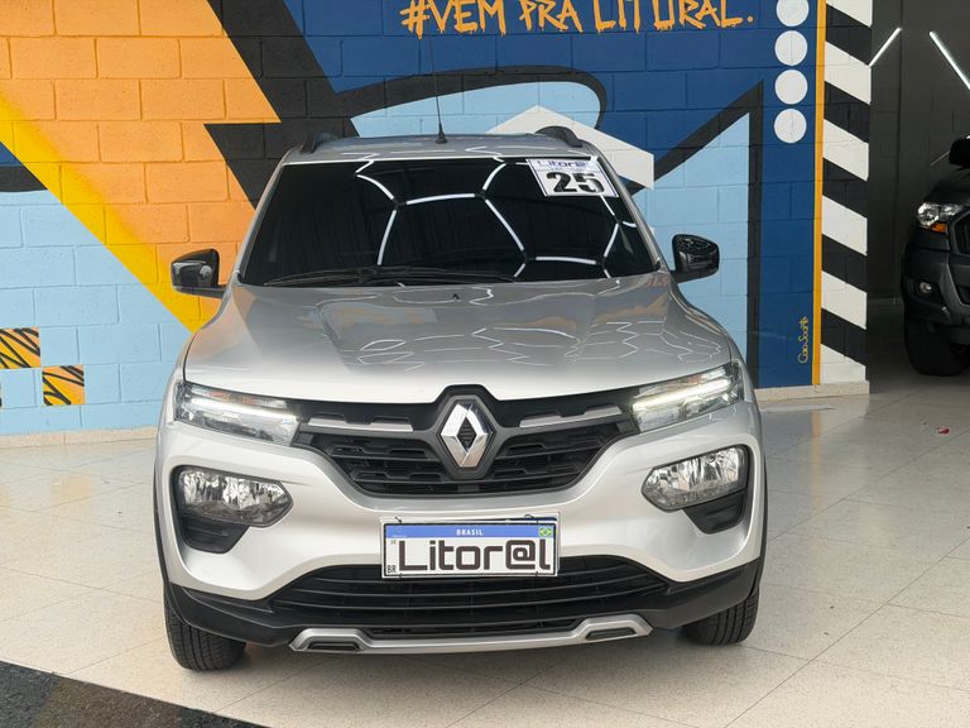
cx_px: 485
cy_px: 364
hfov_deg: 39.7
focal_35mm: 48
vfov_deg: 30.3
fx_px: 1345
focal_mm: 6.76
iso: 80
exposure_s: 1/478
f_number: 1.78
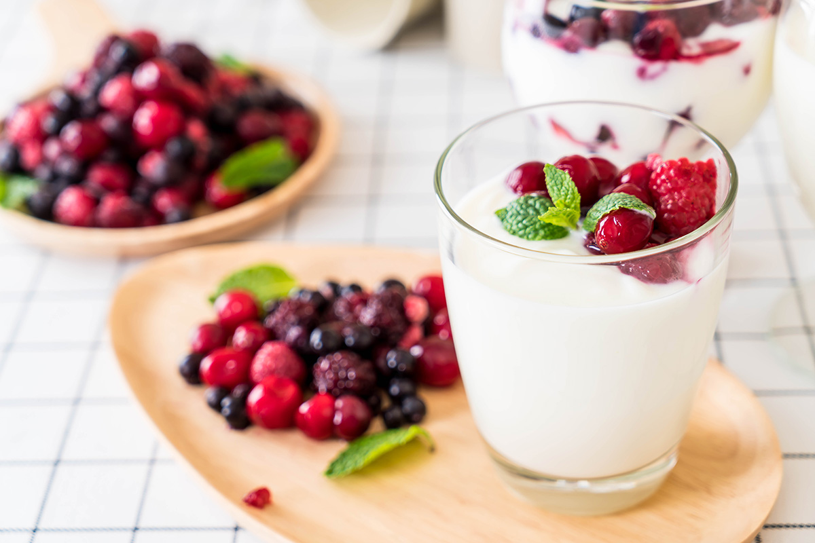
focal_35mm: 70
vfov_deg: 19.5
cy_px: 272
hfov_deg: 28.8
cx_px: 408
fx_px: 1585
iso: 100
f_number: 5.6
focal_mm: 70
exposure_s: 1/100
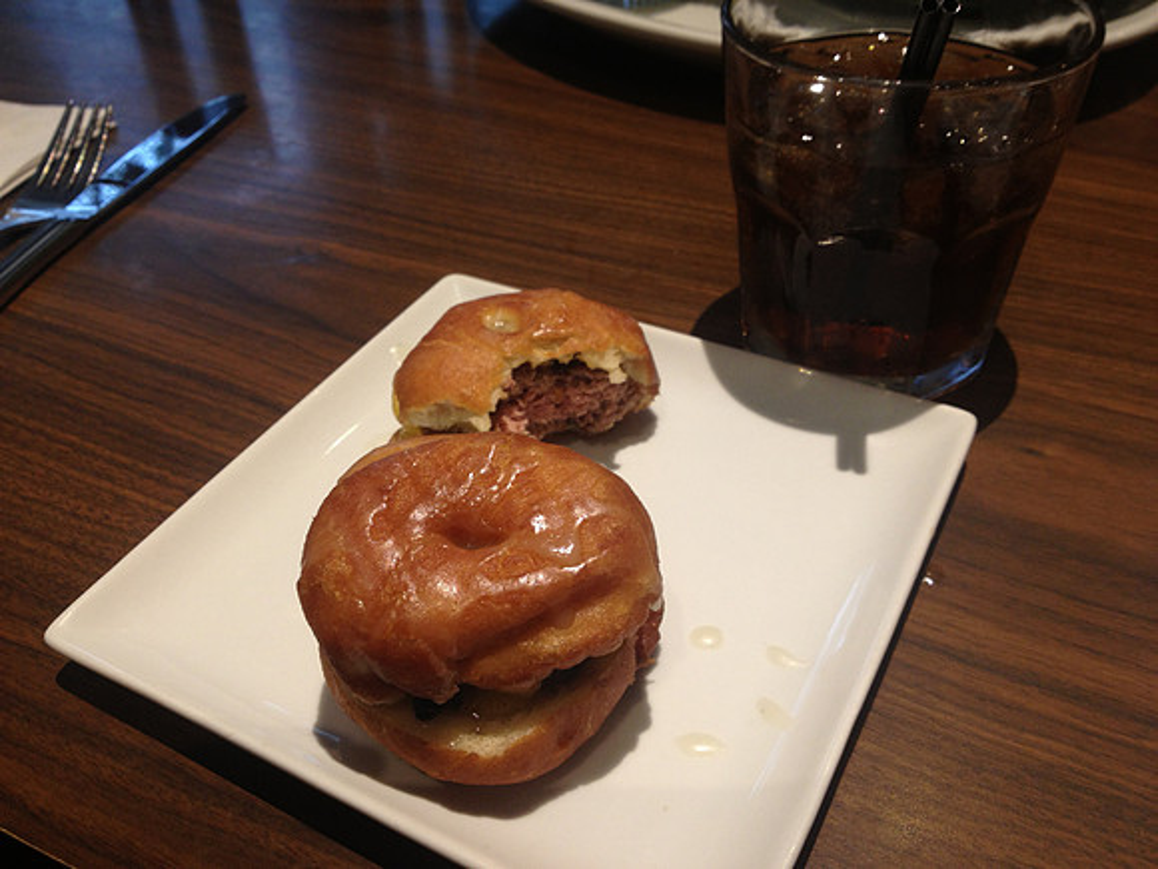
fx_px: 1171
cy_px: 434
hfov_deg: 52.6
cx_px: 579
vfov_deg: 40.7
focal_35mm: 35
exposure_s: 1/20
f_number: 2.4
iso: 64
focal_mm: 4.28
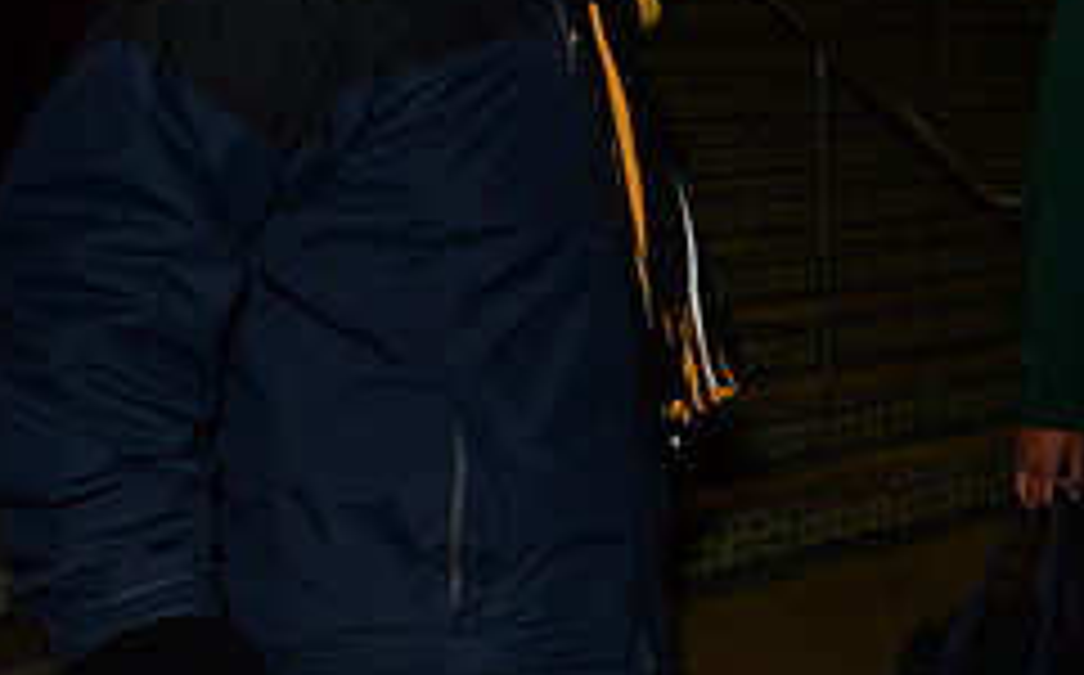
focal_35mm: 59
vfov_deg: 21.7
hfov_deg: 31.4
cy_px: 155
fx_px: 1741
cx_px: 1138
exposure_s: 1/60
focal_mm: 24
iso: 3200
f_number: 10
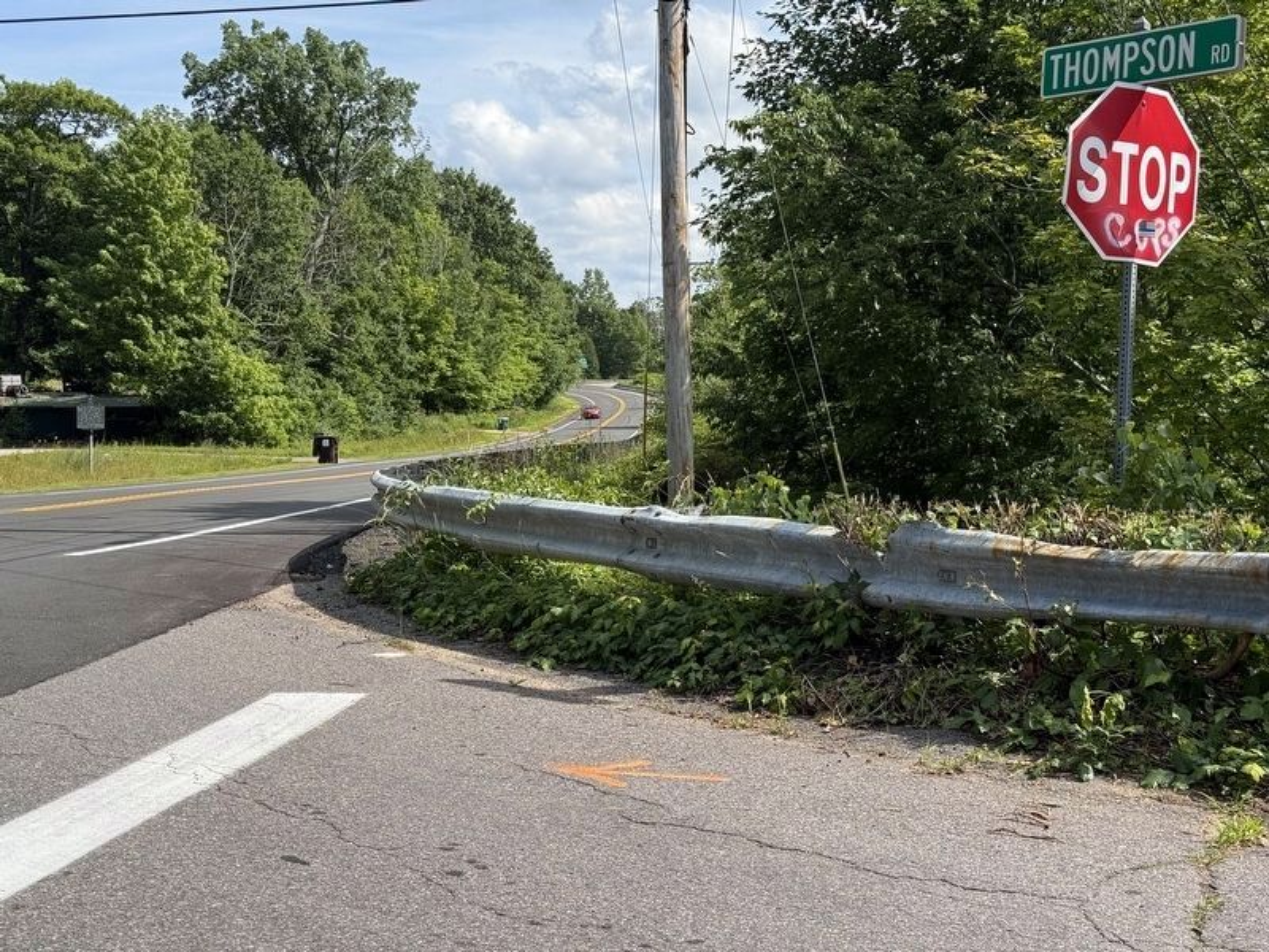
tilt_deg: -2.8
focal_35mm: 48
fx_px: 1760
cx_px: 634
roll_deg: +0.8
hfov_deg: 39.7
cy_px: 476
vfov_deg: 30.3
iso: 64
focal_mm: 6.76
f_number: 1.78
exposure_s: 1/3226
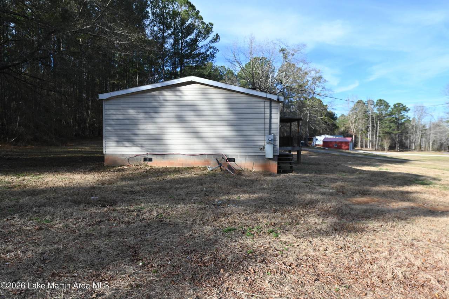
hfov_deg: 73.8
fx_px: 299
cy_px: 150
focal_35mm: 24
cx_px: 224
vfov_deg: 53.1
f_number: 9
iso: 200
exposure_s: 1/320
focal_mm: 24
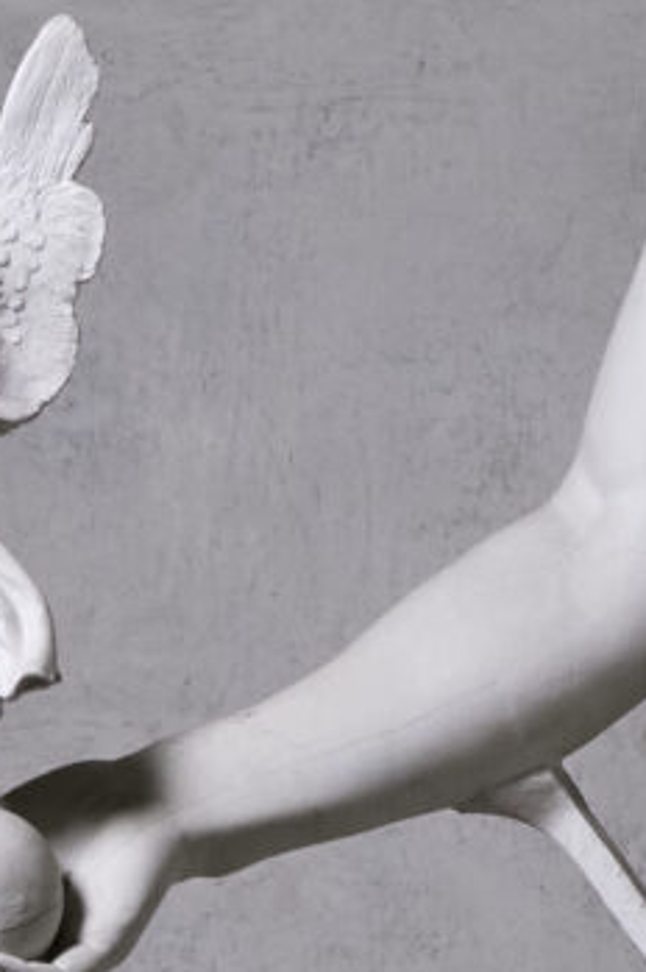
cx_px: 1305
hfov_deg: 5.8
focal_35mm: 229
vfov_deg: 9.0
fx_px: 6176
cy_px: 618
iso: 400
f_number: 6.4
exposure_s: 1/125
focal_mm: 25.7
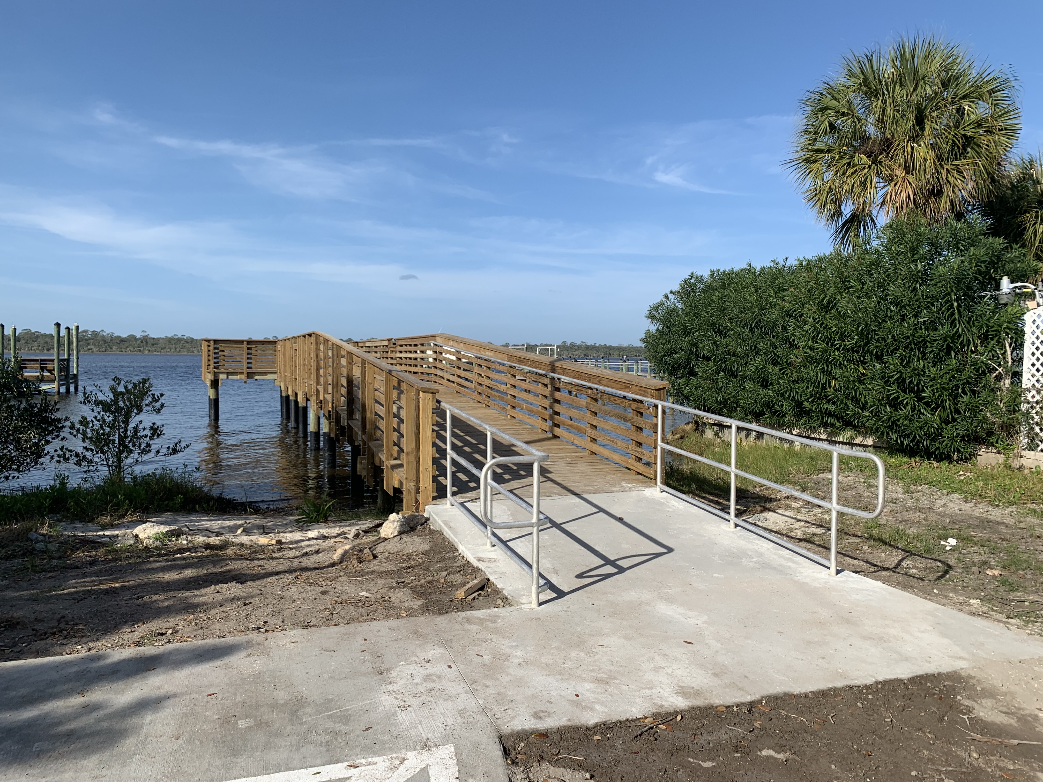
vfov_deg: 53.1
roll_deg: -1.7
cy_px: 391
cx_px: 522
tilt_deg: -6.0
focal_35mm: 26
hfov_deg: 67.3
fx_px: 783
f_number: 1.8
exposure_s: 1/2681
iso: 25
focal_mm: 4.25
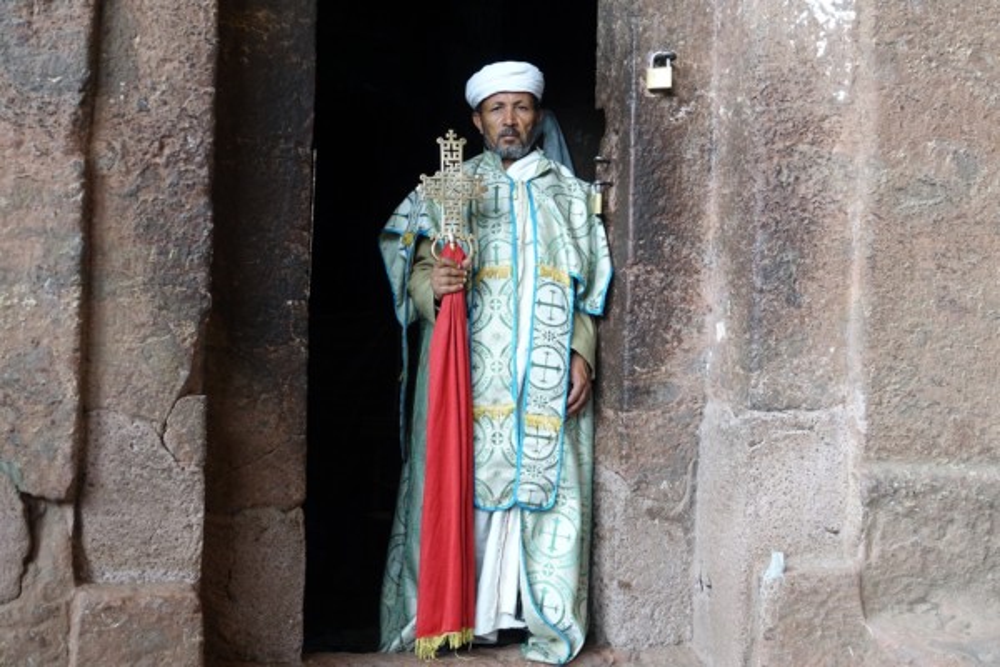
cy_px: 334
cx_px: 500
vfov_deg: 32.6
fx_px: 1139
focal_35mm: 41
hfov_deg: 47.4
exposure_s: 1/50
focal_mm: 15.17
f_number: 3.2
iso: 400
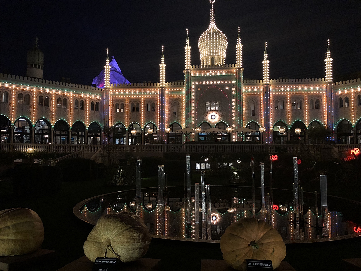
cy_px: 136
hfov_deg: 61.7
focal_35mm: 29
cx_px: 180
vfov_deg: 48.2
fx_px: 302
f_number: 1.8
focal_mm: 3.99
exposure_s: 1/33
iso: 400
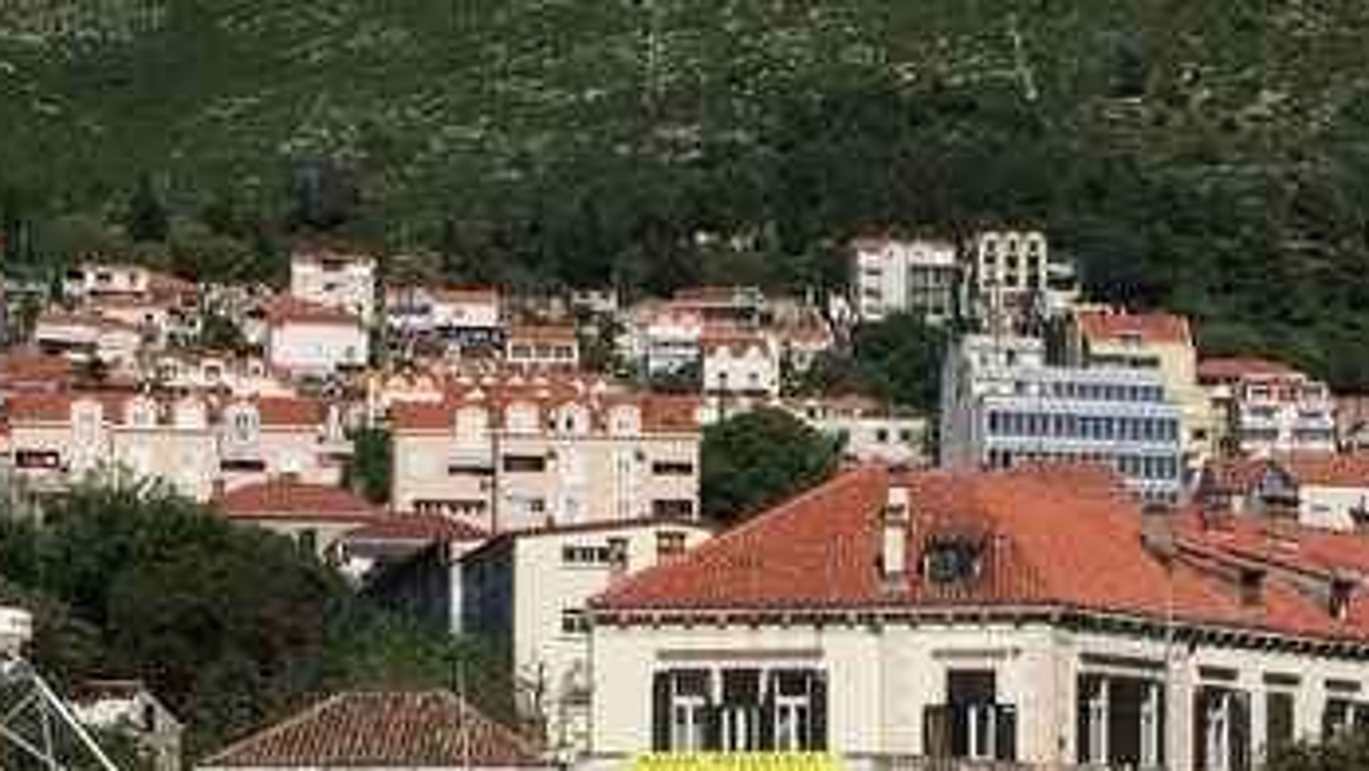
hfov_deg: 19.6
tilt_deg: +2.5
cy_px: 795
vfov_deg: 11.0
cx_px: 732
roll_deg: -0.3
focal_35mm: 109
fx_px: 3958
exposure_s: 1/4950
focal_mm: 4.15
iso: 32
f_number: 2.2
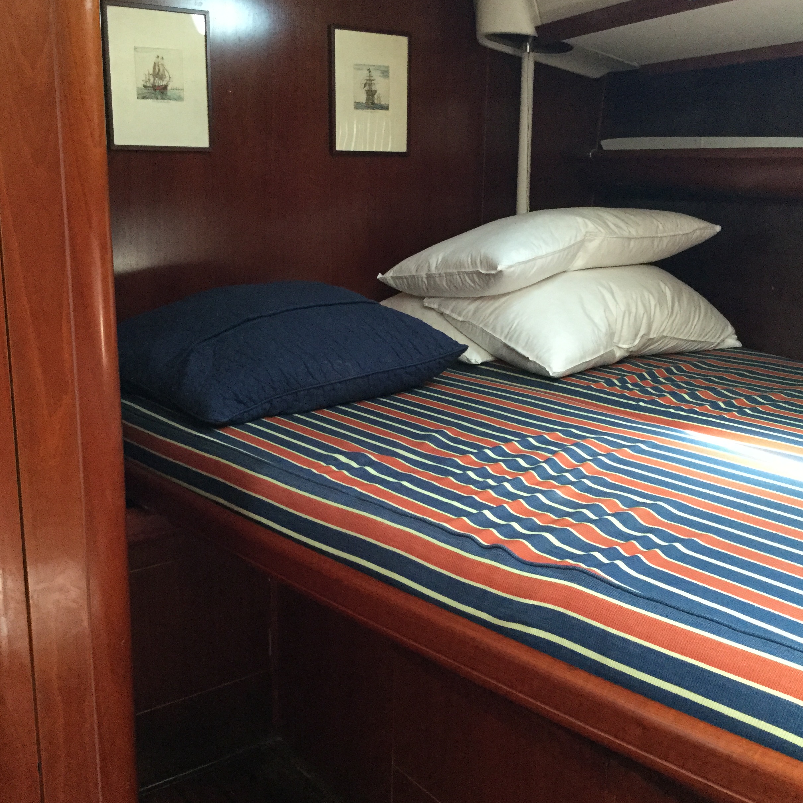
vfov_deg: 44.9
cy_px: 390
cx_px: 401
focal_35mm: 37
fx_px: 971
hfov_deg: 44.9
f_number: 2.4
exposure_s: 1/33
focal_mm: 3.3
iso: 200
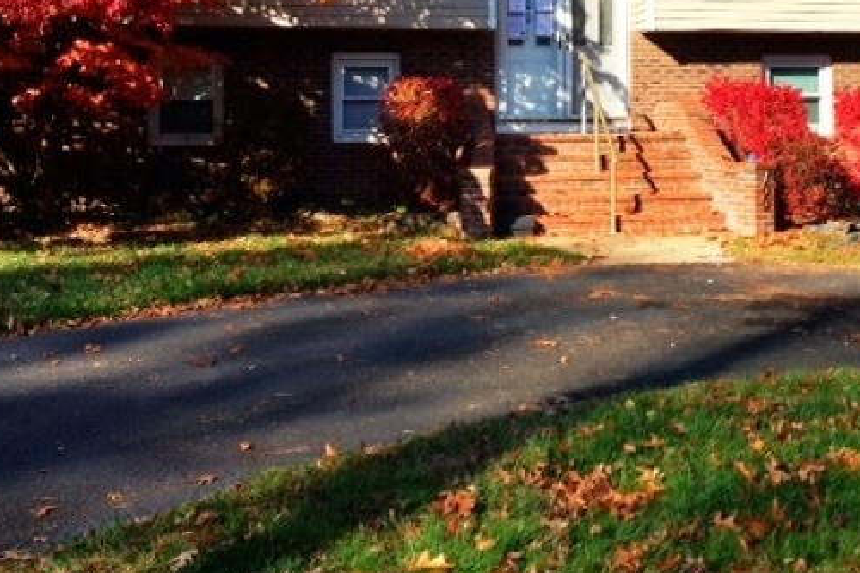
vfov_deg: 24.0
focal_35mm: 55
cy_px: 67
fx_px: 1313
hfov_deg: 35.5
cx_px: 636
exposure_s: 1/1642
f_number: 2.4
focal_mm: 4.12
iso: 50
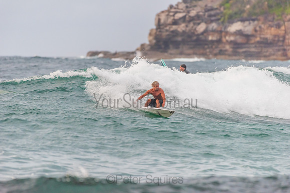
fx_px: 4028
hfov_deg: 4.1
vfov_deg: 2.7
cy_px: 96
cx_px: 145
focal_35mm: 501
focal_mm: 500
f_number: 5.6
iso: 1100
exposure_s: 1/1600
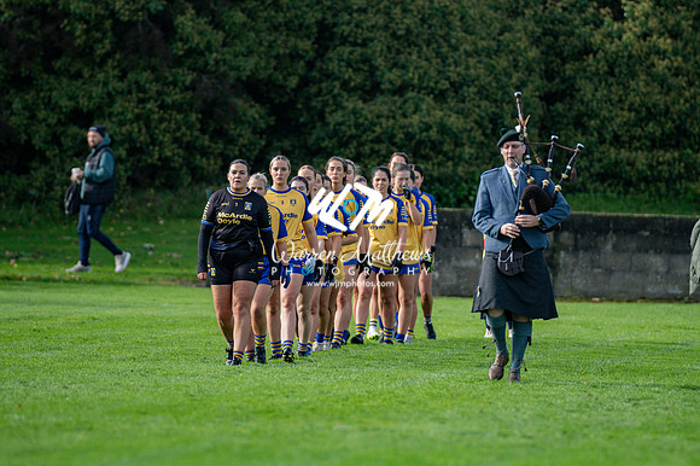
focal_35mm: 450
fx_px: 8745
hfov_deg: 4.6
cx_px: 350
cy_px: 233
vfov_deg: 3.1
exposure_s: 1/3200
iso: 360
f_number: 2.8
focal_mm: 300
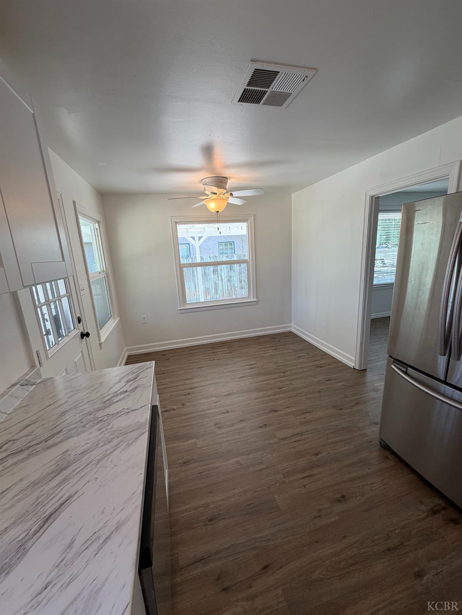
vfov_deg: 102.0
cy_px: 308
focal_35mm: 14
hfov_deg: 85.7
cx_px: 231
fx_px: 249
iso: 100
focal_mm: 2.22
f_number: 2.2
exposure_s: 1/120
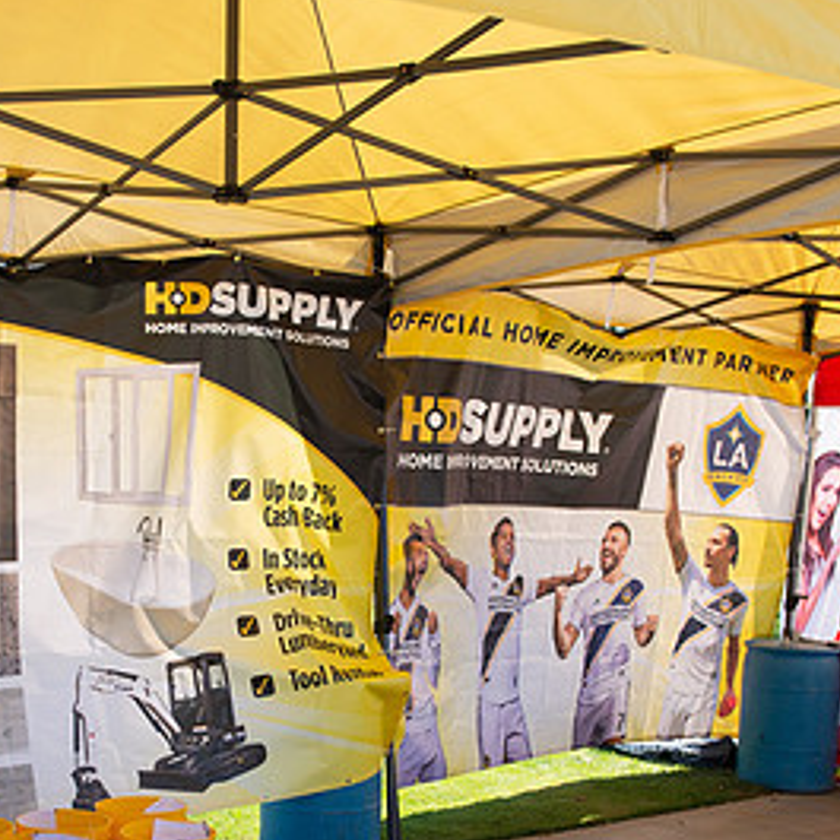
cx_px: 263
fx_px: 1483
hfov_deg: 31.3
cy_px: 591
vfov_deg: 31.3
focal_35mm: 54
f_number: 4
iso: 250
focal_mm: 29
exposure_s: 1/1600
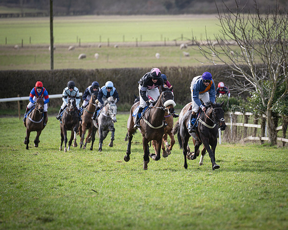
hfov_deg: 5.6
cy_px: 126
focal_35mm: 344
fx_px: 2933
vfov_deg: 4.5
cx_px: 194
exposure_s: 1/1600
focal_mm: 200
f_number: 3.2
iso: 250
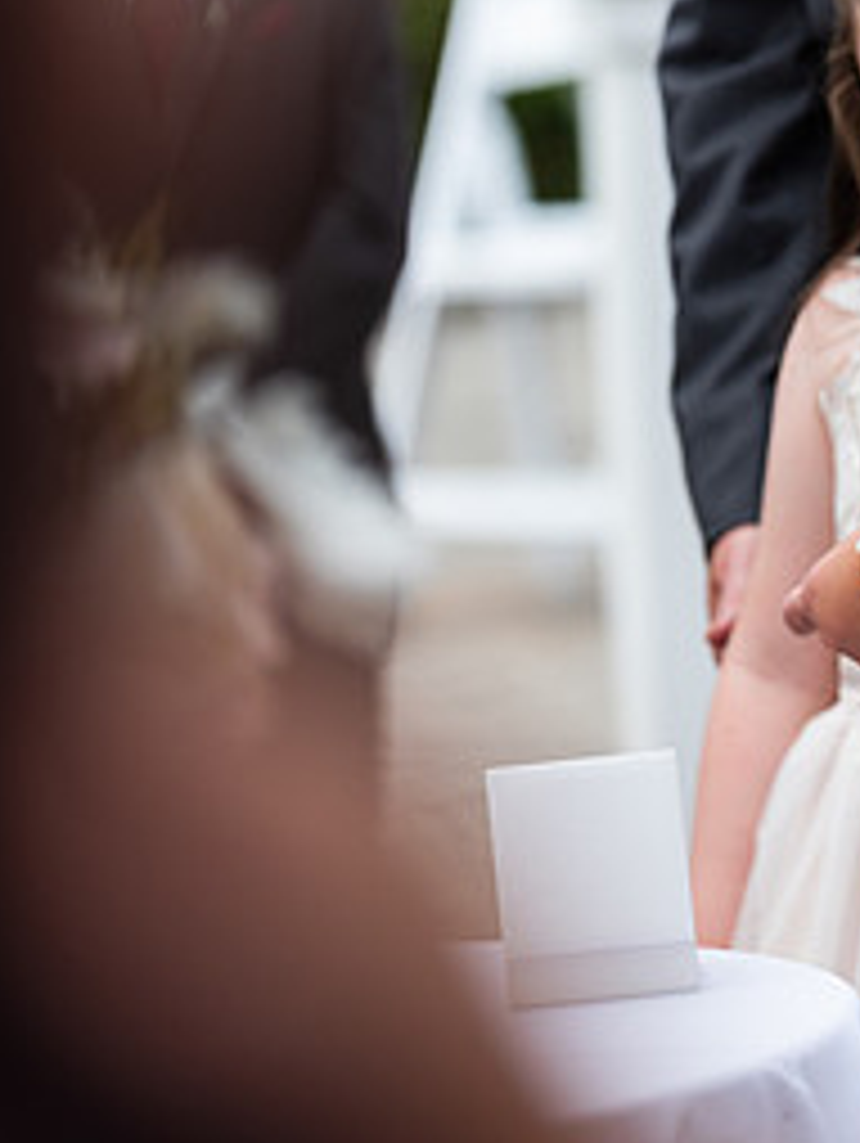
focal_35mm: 318
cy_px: 430
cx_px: 1153
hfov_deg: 4.7
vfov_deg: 6.2
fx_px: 10516
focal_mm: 145
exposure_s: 1/1000
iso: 64
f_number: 2.8
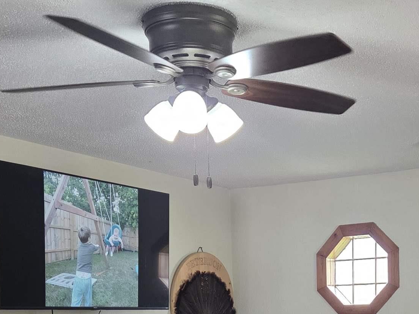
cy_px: 375
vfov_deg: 21.3
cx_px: 325
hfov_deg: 29.7
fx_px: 775
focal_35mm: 64
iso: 250
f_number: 1.8
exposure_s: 1/120
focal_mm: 5.4
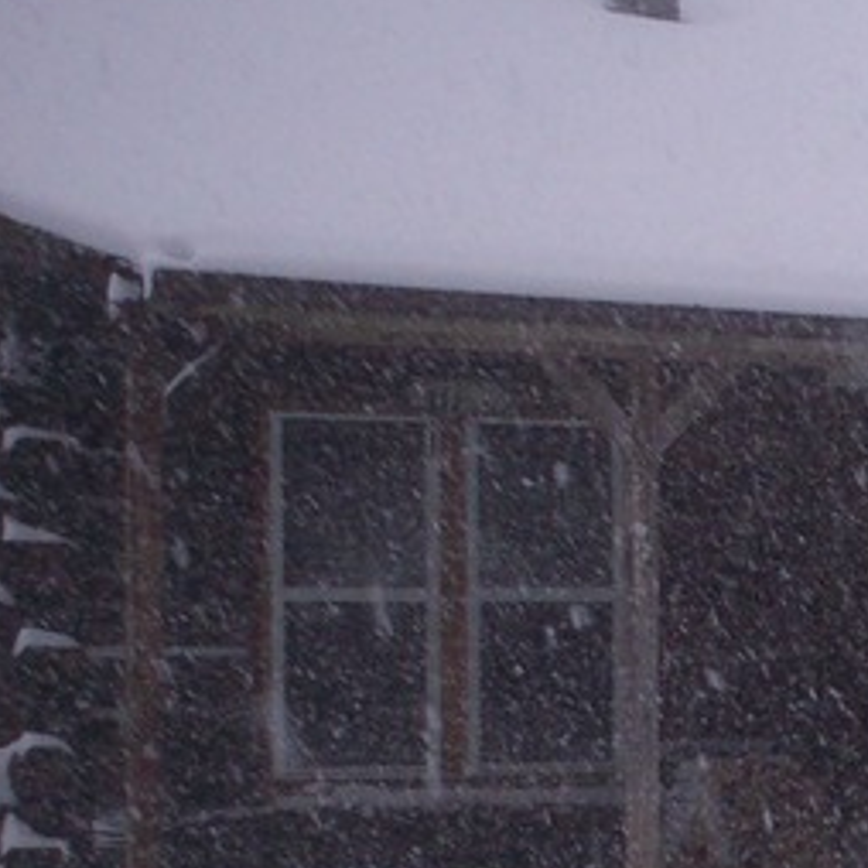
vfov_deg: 15.3
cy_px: 694
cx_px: 1059
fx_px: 3206
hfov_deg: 14.9
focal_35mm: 113
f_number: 4.5
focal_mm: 6
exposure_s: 1/207
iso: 100
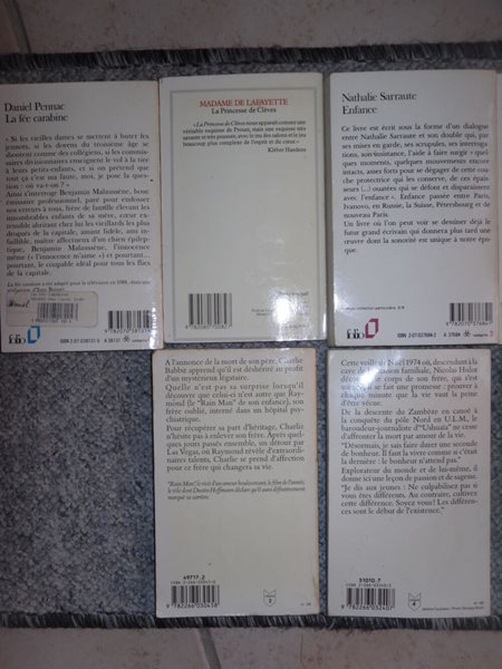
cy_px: 334
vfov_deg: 52.6
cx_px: 251
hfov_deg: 40.7
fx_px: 677
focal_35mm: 35
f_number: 3.5
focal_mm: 6.3
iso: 80
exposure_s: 1/45
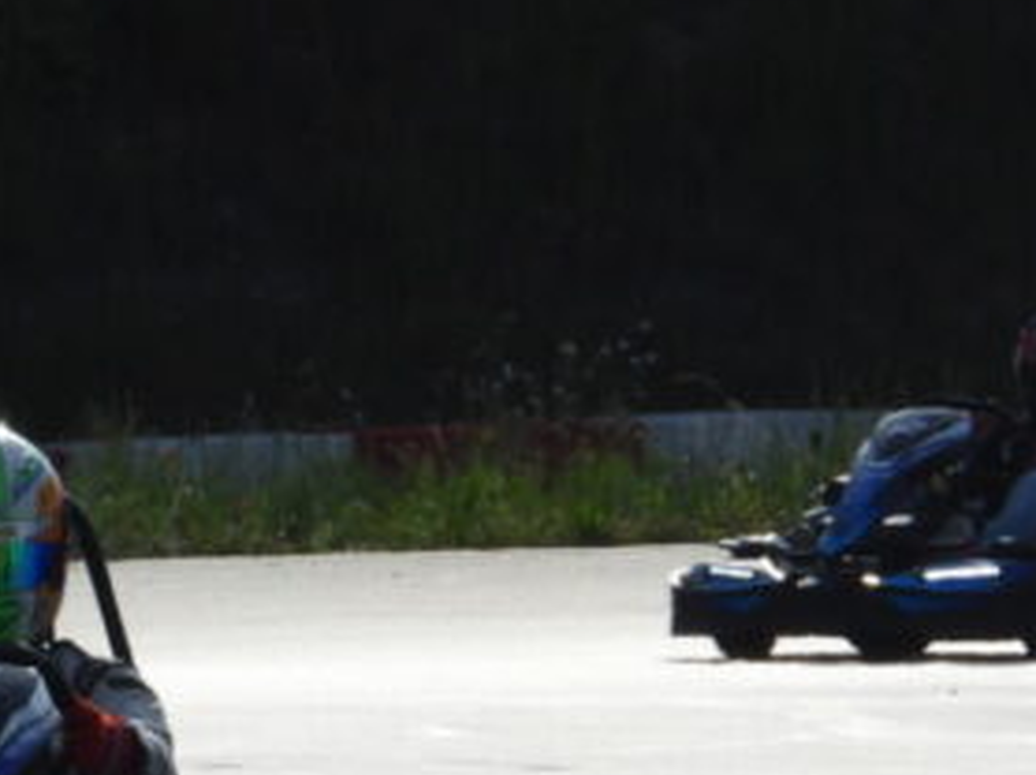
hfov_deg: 0.9
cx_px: 34
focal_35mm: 2211
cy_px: 924
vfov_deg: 0.7
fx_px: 66115
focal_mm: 144
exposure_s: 1/1250
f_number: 5.6
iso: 100
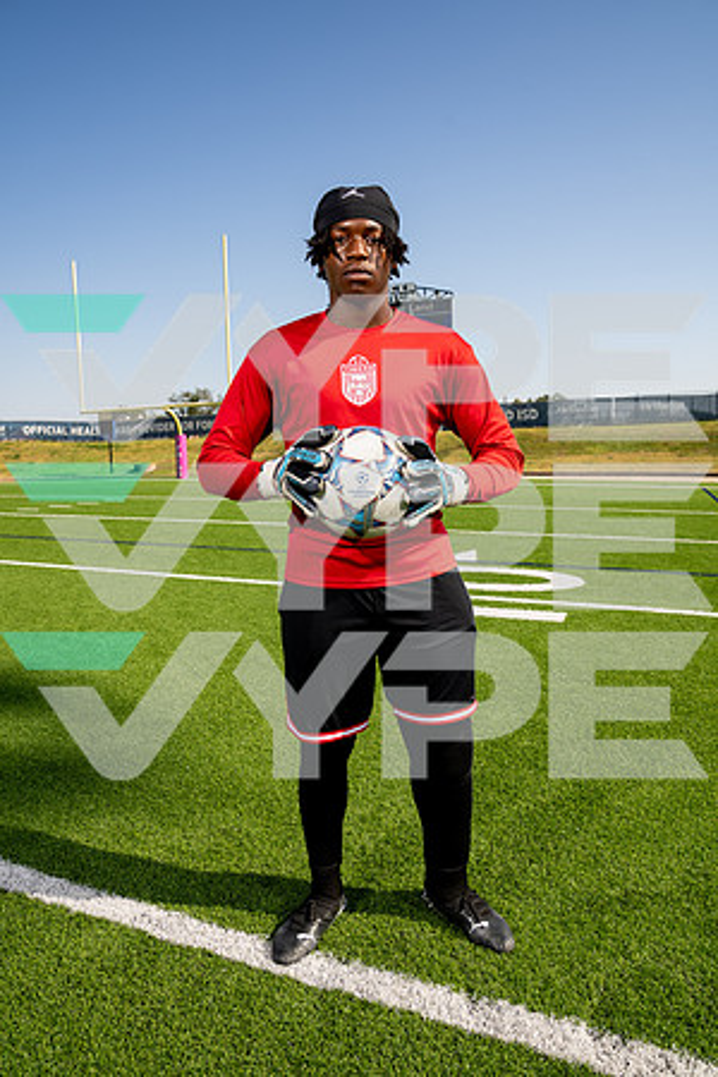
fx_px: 718
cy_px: 538
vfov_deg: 73.7
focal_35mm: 24
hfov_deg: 53.1
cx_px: 359
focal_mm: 24
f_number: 7.1
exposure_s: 1/125
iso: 50
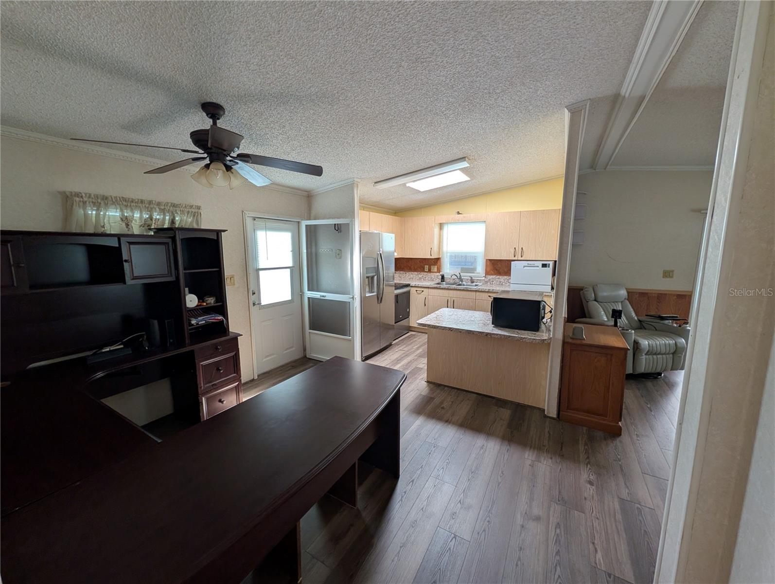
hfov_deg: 110.5
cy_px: 292
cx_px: 388
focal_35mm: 12
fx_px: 269
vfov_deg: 94.6
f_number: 1.7
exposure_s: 1/43.4
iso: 82
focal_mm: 2.02
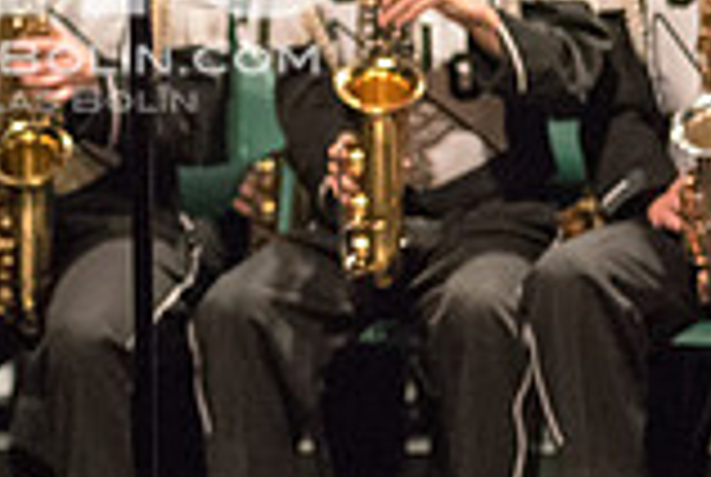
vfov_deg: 1.3
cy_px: -101
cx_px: 9
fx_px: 21746
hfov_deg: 1.9
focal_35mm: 1099
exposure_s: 1/500
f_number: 2.8
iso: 4000
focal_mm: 300
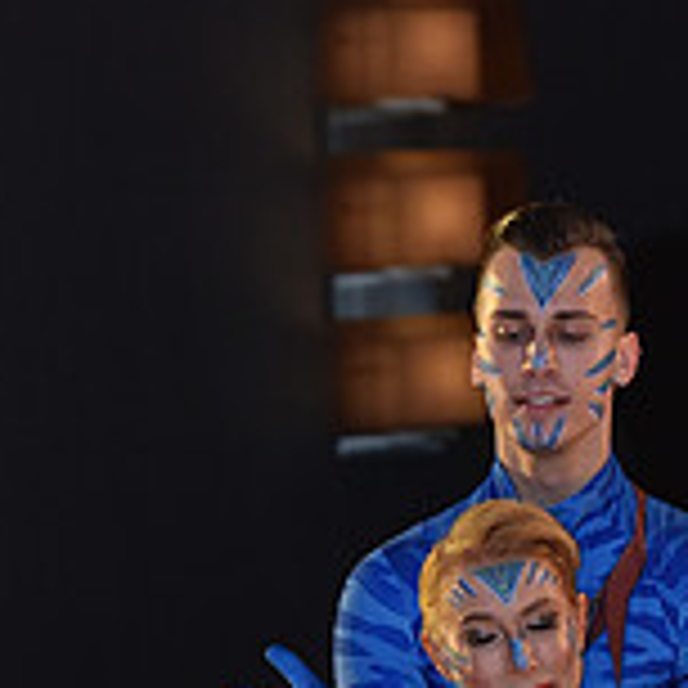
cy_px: 1111
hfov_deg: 3.6
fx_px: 10838
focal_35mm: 482
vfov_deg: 3.6
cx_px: 515
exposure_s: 1/250
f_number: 5
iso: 2000
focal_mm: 150
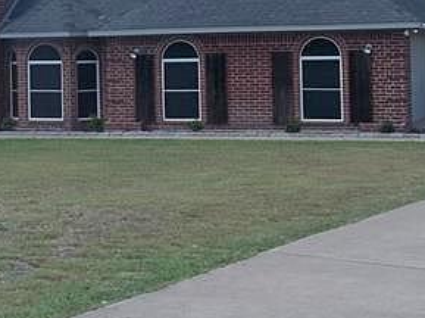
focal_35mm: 102
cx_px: 40
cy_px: -1
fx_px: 1251
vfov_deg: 14.2
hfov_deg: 18.9
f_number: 3.7
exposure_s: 1/400
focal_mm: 8.3
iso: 64
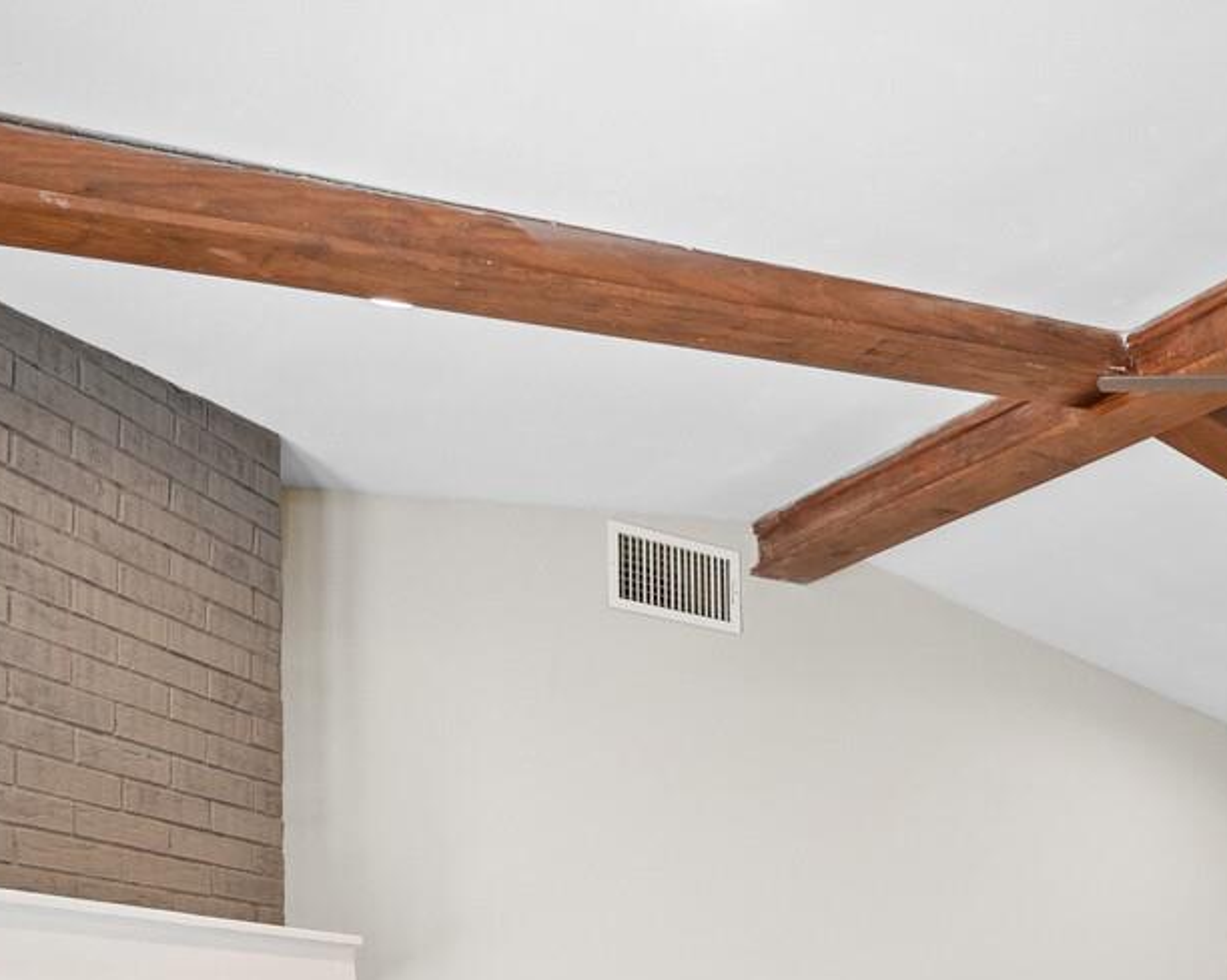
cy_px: 1079
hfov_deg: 37.6
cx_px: 1225
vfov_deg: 30.5
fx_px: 1597
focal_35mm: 44
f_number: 8
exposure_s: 1/25
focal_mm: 14
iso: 1250
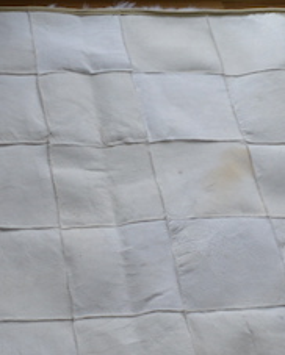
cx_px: 75
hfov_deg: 15.5
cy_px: 224
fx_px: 1042
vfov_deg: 19.3
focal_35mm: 99
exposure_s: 1/125
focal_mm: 20
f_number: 5.6
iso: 320
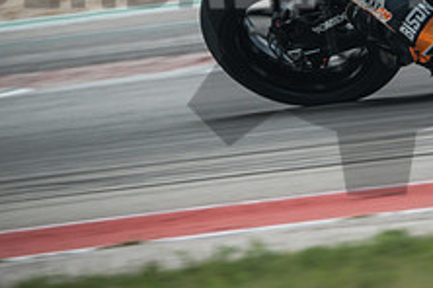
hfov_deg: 1.3
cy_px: -42
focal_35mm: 1566
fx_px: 18834
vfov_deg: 0.9
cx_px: 376
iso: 500
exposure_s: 1/500
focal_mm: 400
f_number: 5.6
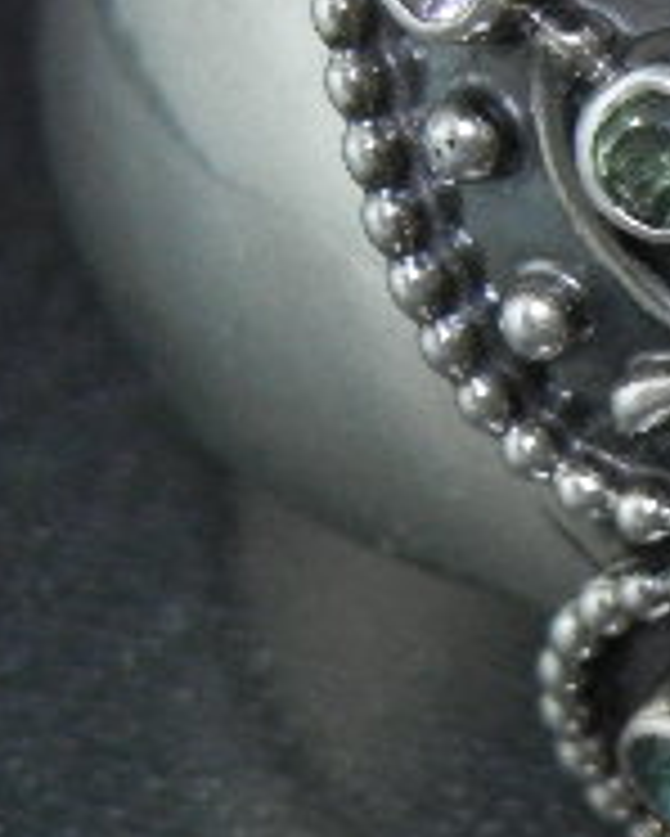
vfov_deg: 9.7
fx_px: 4904
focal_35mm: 198
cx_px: 1138
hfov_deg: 7.6
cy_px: 342
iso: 705
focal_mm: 10.6
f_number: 8
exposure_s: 1/30
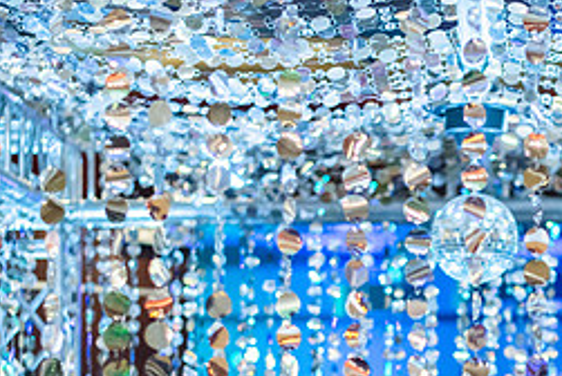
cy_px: 417
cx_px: 477
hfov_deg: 16.7
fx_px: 1891
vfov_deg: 11.2
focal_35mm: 121
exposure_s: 1/400
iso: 1000
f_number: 2
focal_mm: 50
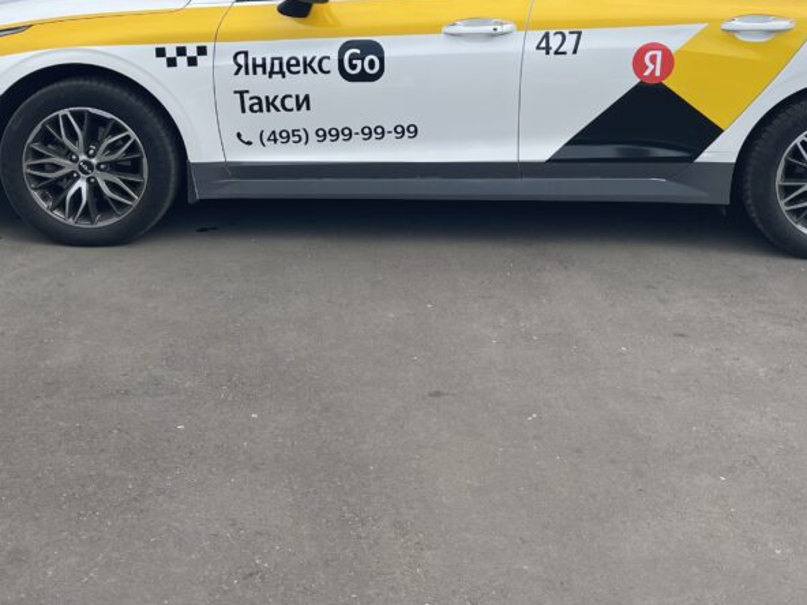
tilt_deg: -13.1
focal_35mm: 45
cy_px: 127
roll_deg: -2.1
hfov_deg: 42.1
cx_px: 425
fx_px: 1049
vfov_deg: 31.4
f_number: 1.6
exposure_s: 1/2083
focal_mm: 5.1
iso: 32
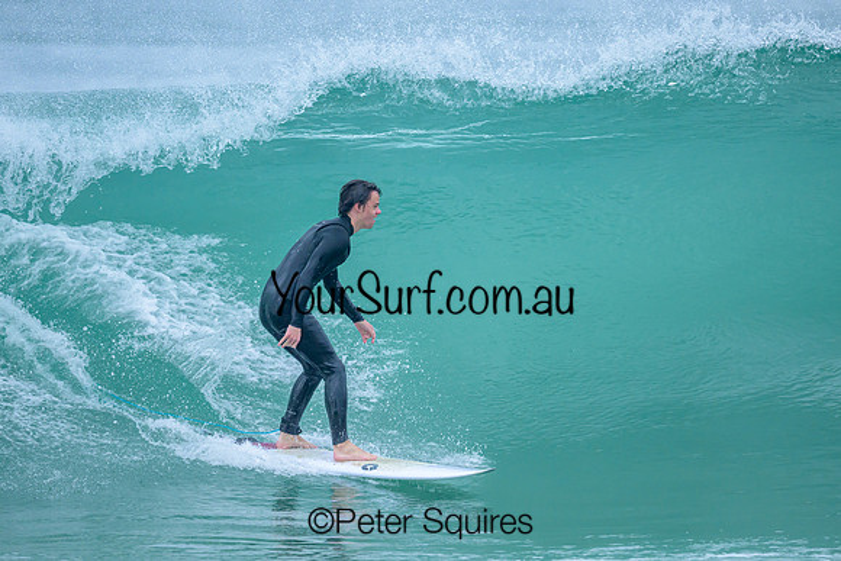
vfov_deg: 1.5
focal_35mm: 943
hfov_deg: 2.2
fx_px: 22032
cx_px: 405
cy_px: 311
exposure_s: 1/2000
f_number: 6.3
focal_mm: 800
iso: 900
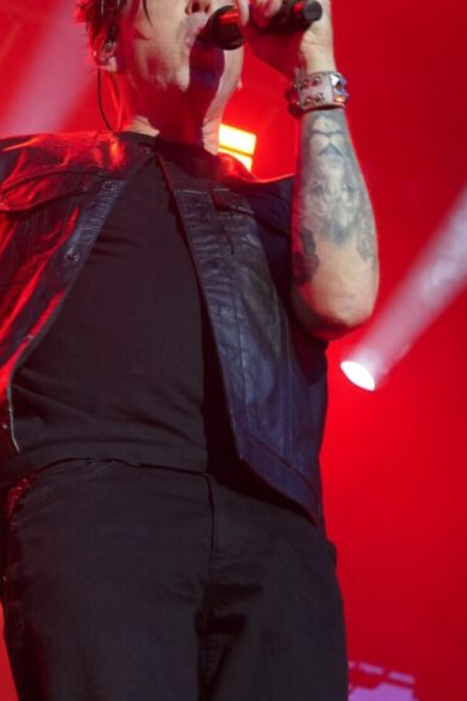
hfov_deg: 9.3
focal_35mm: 147
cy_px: 585
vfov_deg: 13.9
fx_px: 2861
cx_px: 107
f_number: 4.5
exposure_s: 1/160
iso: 2000
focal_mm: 47
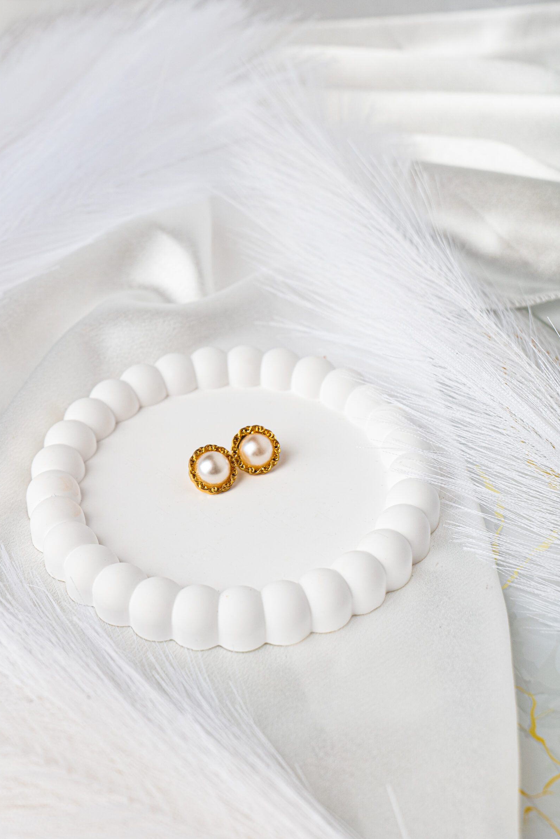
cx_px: 283
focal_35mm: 64
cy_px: 416
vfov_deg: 31.4
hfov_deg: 21.2
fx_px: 1493
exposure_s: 1/160
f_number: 7.1
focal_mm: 60
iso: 400
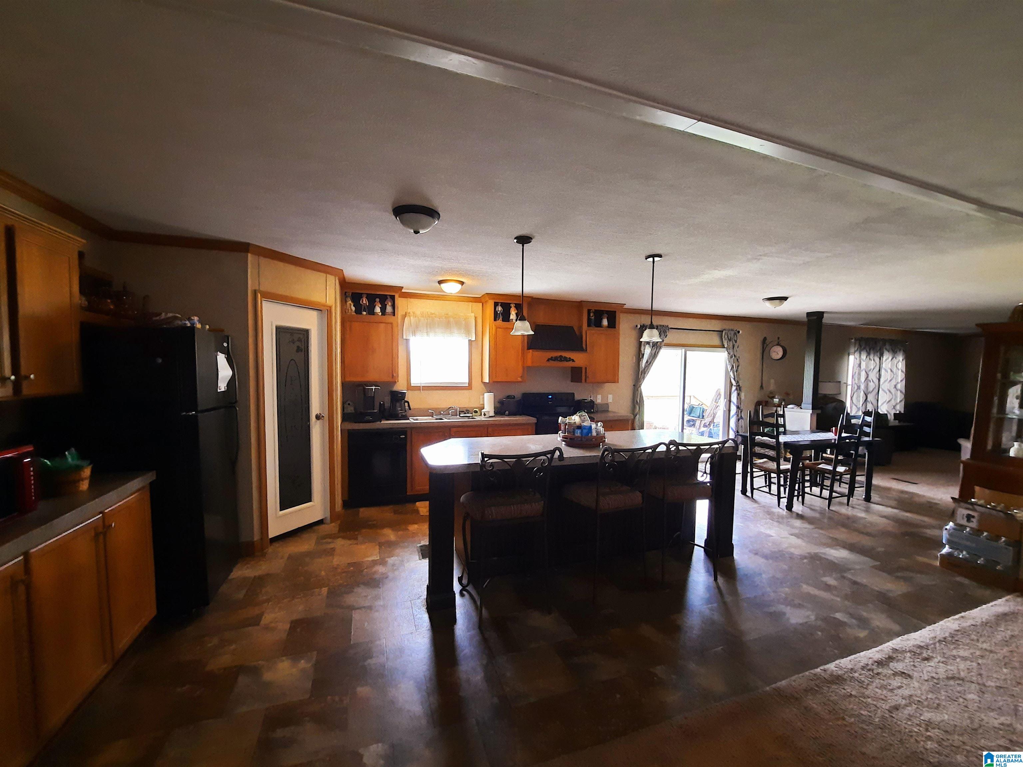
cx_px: 512
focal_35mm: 13
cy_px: 384
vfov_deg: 89.9
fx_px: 384
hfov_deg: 106.2
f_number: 2.2
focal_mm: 1.74
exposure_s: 1/24
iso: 500
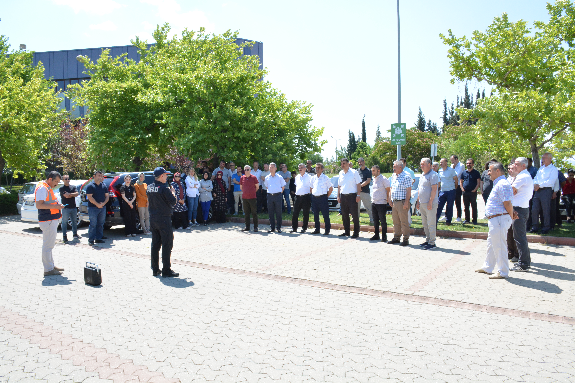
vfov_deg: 47.9
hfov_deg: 67.4
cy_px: 192
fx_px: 431
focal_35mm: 27
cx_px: 288
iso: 1250
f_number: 13
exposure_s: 1/500
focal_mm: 18
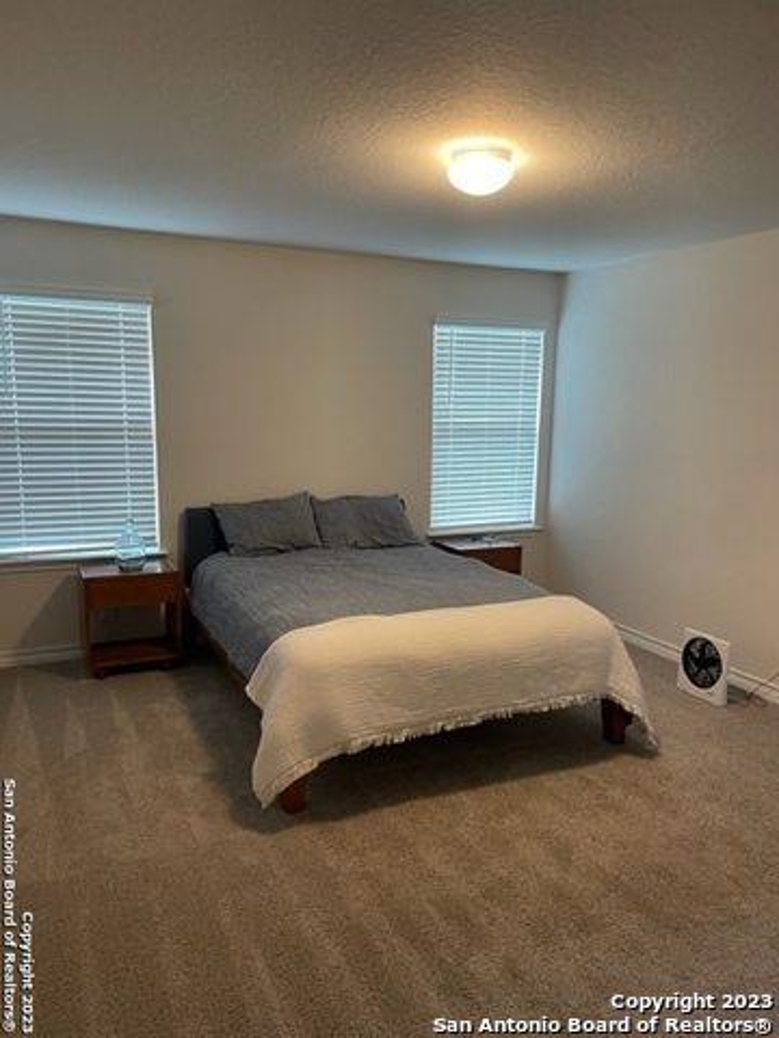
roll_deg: -0.1
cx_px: 390
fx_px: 780
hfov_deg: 53.1
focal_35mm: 26
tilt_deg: -11.1
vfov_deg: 67.3
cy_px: 519
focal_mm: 4.2
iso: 160
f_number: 1.6
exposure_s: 1/60
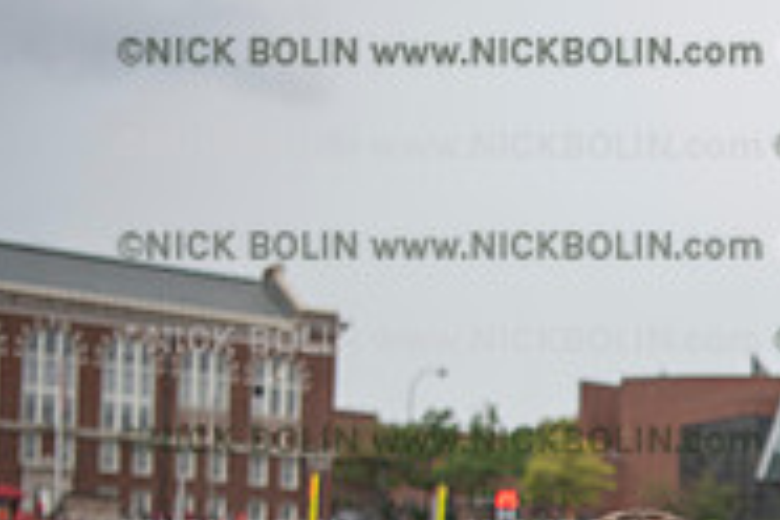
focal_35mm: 109
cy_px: 732
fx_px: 2361
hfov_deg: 17.3
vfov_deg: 12.1
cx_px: 1095
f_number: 2.8
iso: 250
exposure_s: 1/1000
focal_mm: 35
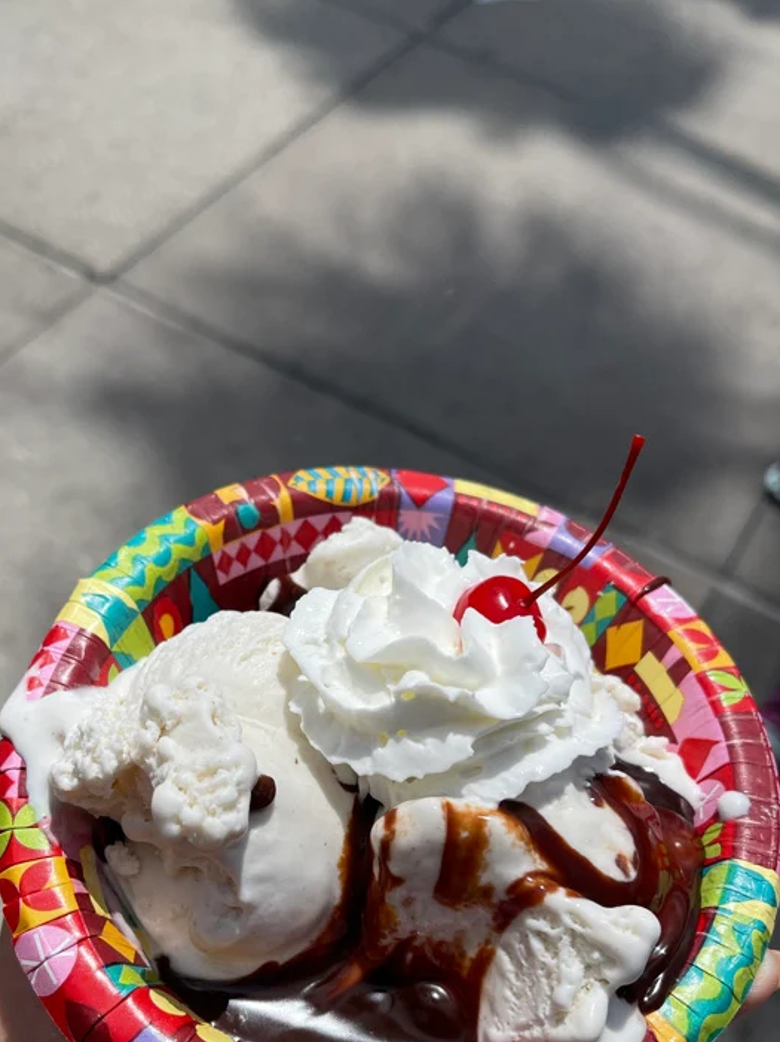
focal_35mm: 38
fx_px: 1143
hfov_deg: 37.5
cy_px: 706
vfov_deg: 48.1
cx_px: 306
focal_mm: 5.1
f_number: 1.6
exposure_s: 1/10000
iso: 32
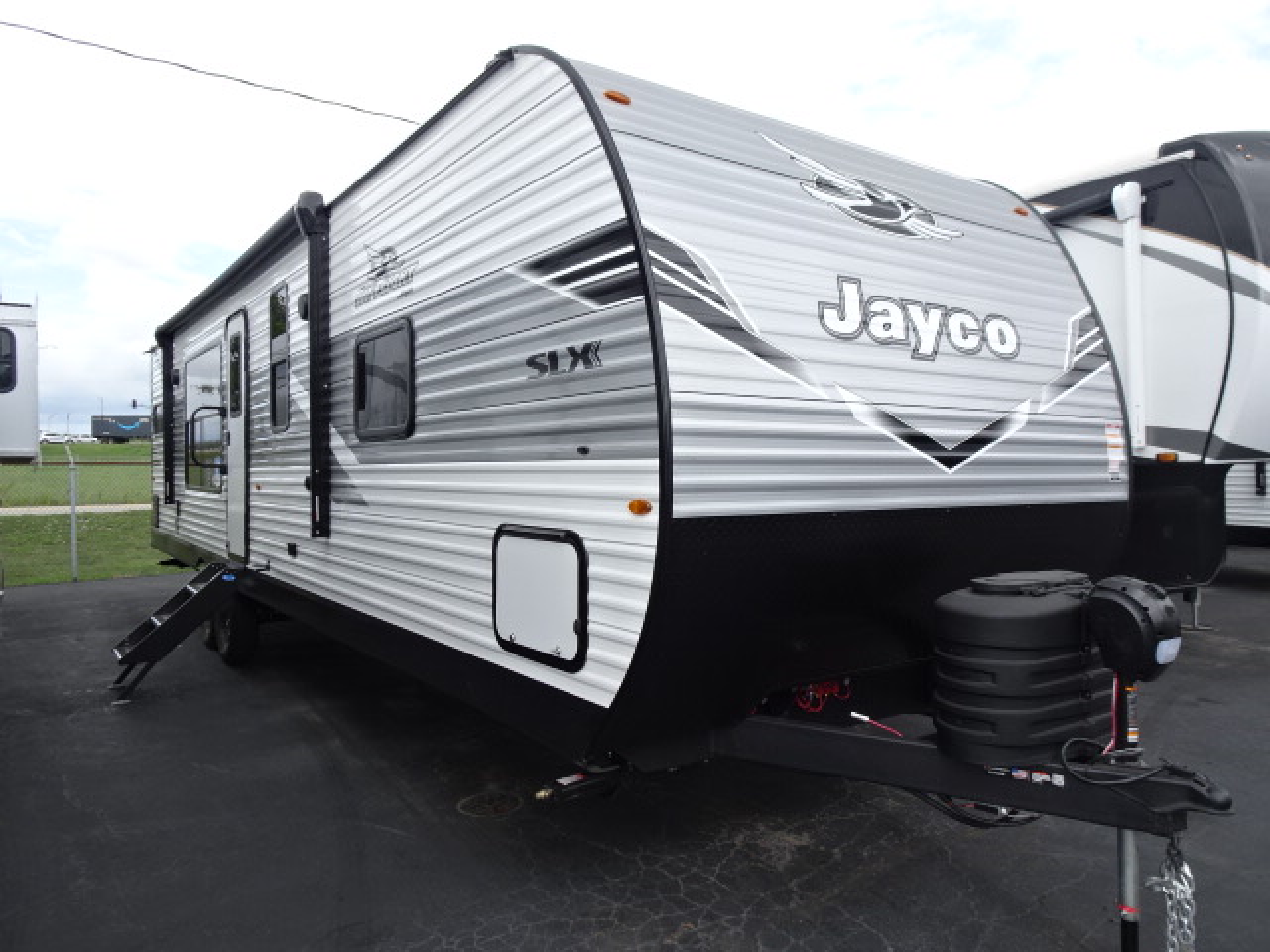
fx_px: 881
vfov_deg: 56.8
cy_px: 476
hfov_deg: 71.6
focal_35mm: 24
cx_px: 635
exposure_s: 1/400
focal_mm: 4.1
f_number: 3.5
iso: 80
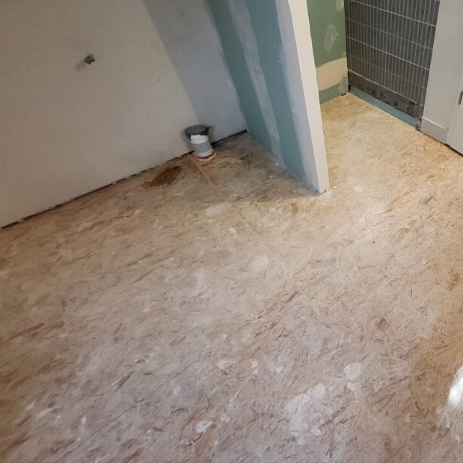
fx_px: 288
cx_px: 361
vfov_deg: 77.4
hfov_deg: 71.0
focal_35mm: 19
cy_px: 206
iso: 500
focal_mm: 1.74
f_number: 2.2
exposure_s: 1/33.3
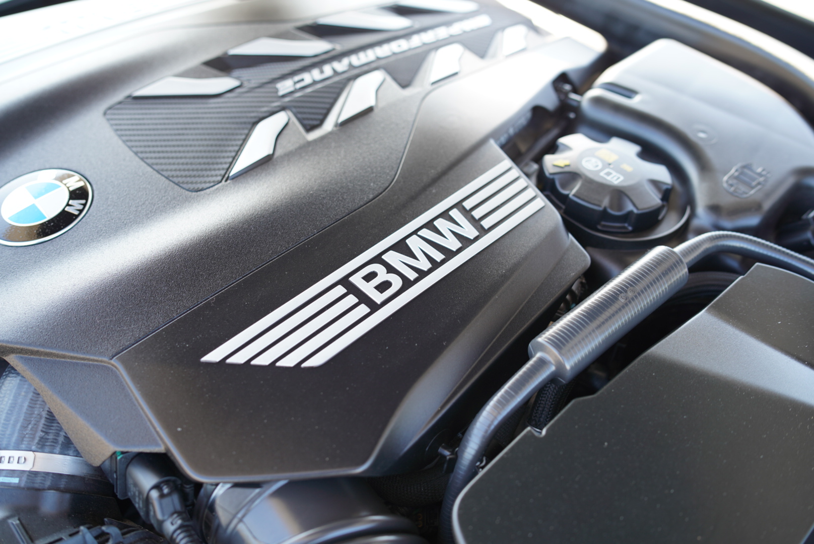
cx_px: 407
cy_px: 272
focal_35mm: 35
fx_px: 792
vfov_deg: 37.9
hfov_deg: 54.4
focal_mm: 35
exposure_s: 1/60
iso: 160
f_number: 4
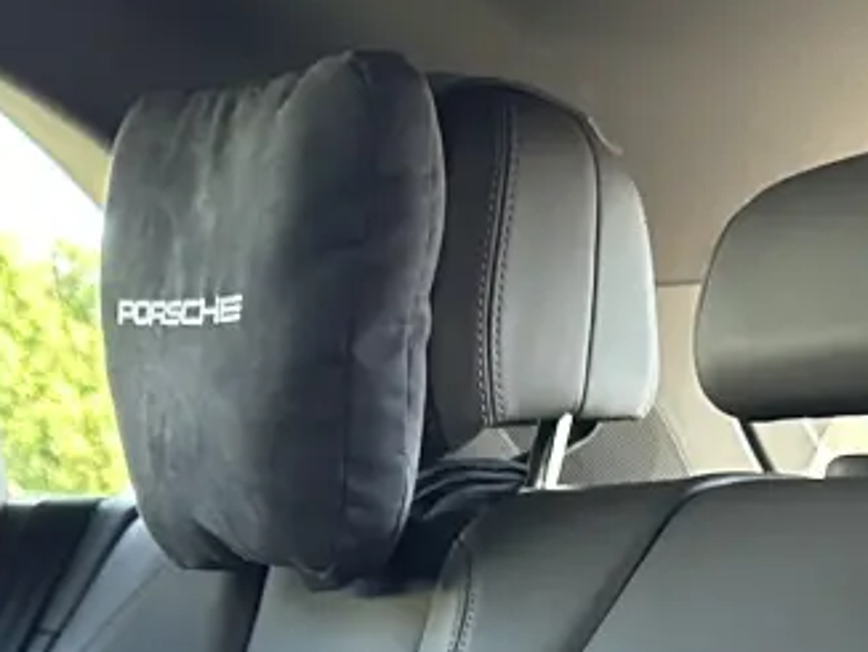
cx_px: 541
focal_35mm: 106
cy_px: 1107
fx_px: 2660
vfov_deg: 12.9
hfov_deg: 18.5
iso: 500
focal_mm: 6.86
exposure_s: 1/60
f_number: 1.78
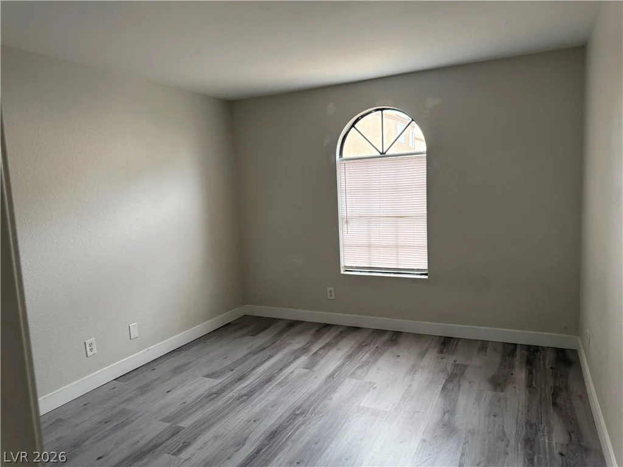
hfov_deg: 71.6
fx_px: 432
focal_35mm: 24
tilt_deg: -5.8
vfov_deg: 56.8
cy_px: 234
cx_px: 312
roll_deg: +4.7
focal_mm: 6.76
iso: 160
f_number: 1.78
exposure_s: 1/146
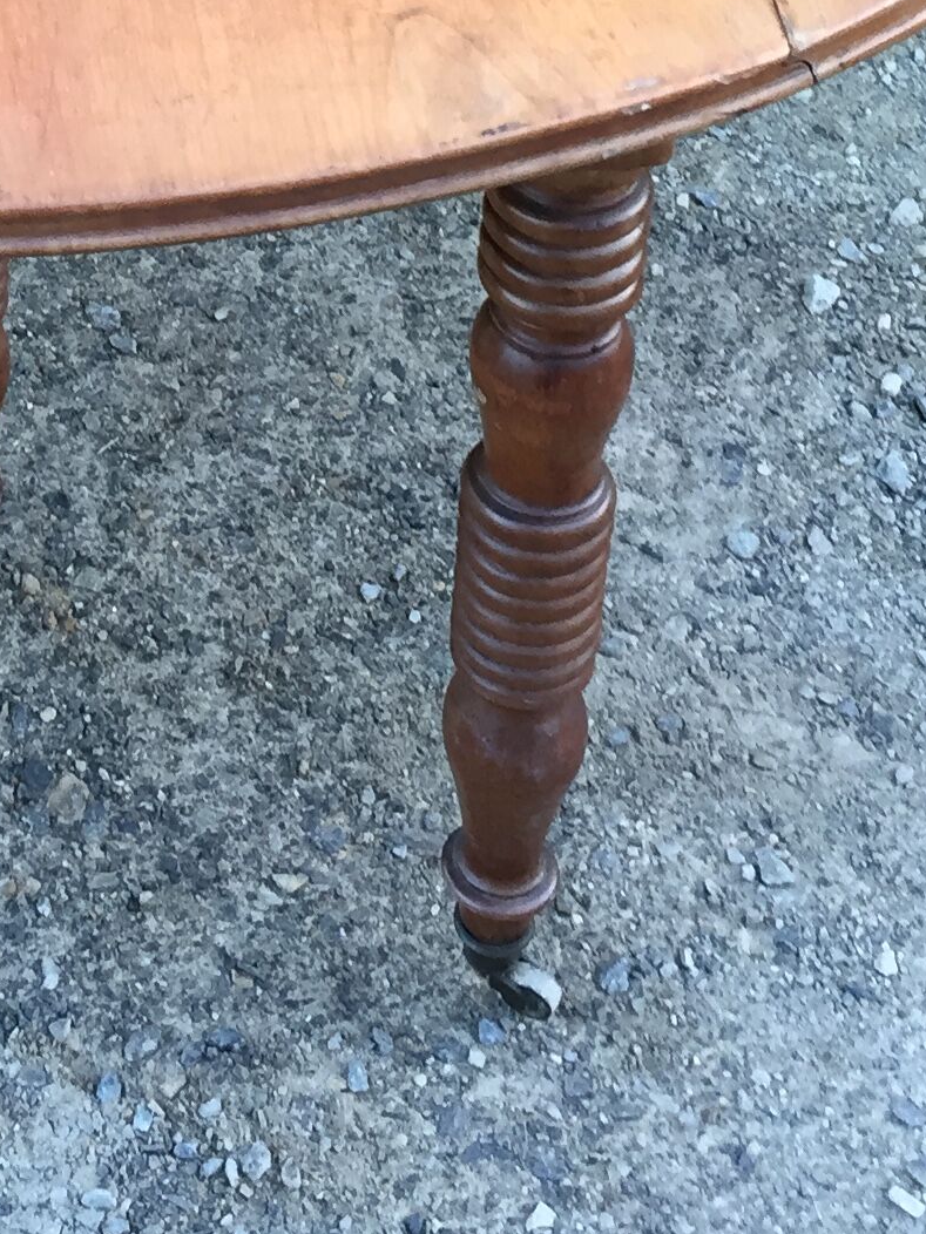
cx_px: -111
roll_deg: -0.5
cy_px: -169
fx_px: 3210
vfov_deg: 20.6
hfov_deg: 15.9
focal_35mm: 90
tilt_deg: -34.0
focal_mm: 4.15
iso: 32
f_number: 2.2
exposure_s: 1/33
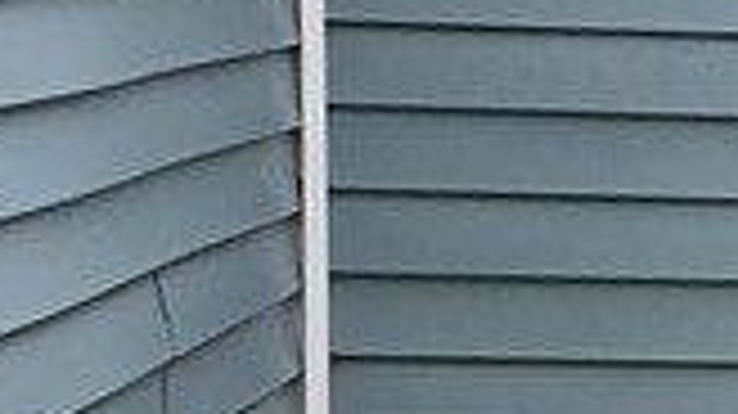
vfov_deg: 4.1
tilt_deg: -3.0
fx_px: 5808
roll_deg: -1.3
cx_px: 1372
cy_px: 544
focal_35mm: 297
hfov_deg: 7.1
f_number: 1.8
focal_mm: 3.99
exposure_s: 1/1412
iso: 20
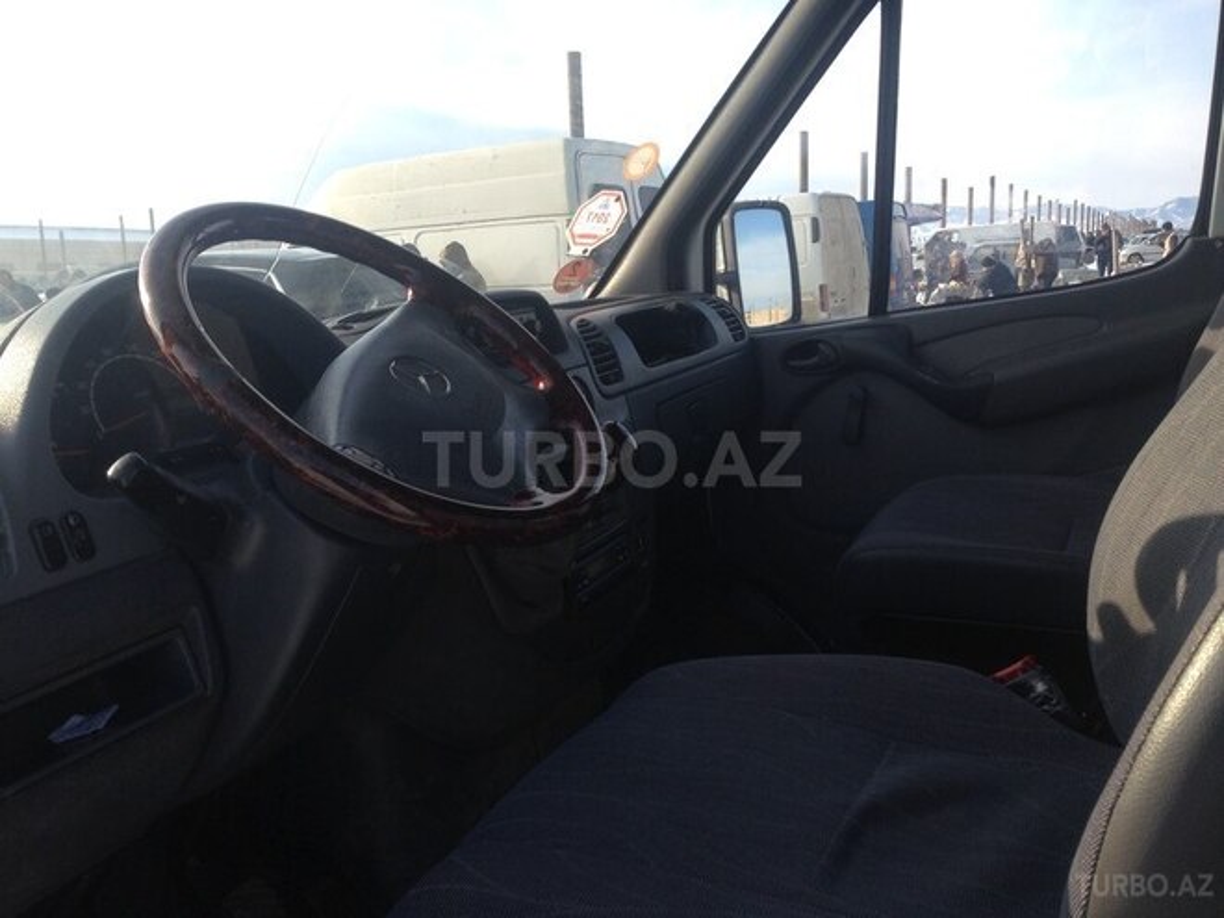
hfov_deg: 55.4
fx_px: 1167
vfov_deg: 42.9
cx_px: 612
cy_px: 459
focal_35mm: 33
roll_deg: +1.0
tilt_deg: -9.7
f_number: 2.4
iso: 50
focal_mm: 4.12
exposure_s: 1/713
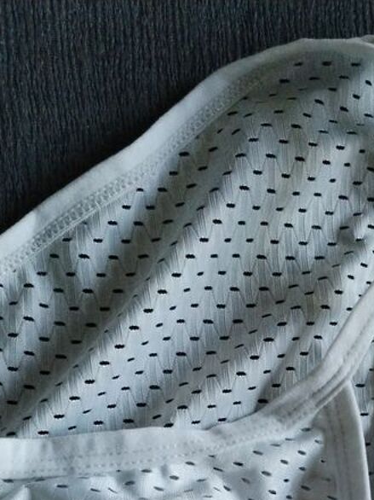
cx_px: 276
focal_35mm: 66
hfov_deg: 22.1
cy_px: 567
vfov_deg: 26.7
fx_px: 951
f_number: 1.8
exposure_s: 1/33.3
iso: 758
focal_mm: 4.75
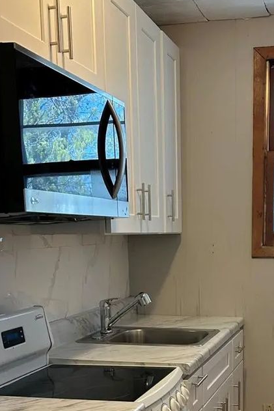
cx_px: 204
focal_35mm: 54
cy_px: 336
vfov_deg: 35.5
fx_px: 616
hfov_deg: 24.8
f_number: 1.78
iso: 100
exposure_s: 1/120
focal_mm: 6.86
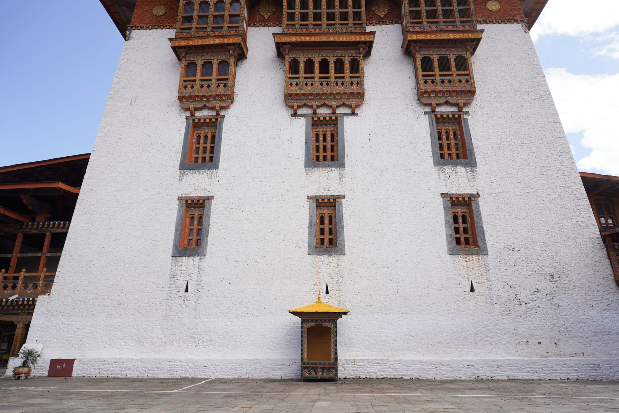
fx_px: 413
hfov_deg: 73.7
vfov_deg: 53.1
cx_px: 310
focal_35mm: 24
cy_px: 206
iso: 100
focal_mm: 24
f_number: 11
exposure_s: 1/100
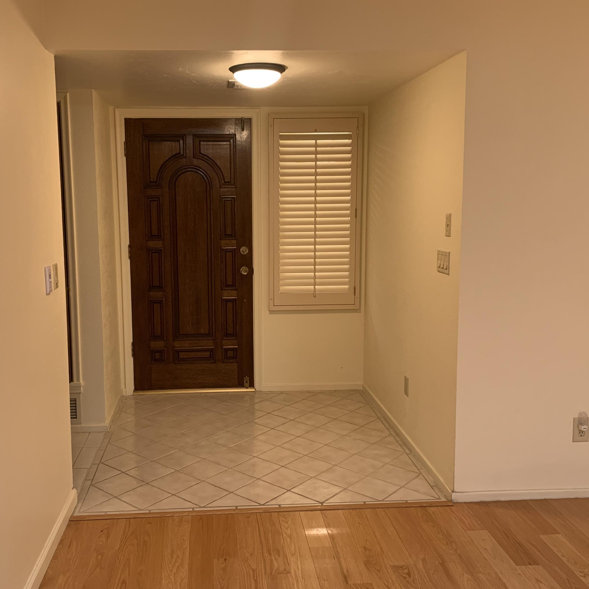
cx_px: 242
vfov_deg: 49.7
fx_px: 635
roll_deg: +0.2
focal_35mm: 33
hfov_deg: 49.5
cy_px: 284
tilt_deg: -7.1
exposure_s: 1/68
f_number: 1.8
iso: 100
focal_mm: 4.25
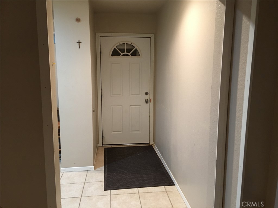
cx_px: 139
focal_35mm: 29
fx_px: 233
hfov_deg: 61.7
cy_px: 104
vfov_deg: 48.2
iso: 50
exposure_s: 1/4
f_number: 2.2
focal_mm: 4.15
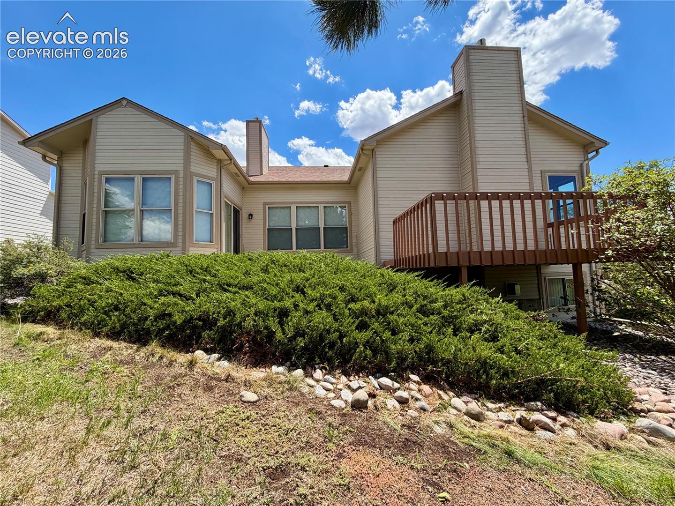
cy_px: 253
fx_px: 273
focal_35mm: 14
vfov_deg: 85.7
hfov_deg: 102.1
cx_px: 338
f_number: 2.2
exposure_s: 1/770
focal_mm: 2.22
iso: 40
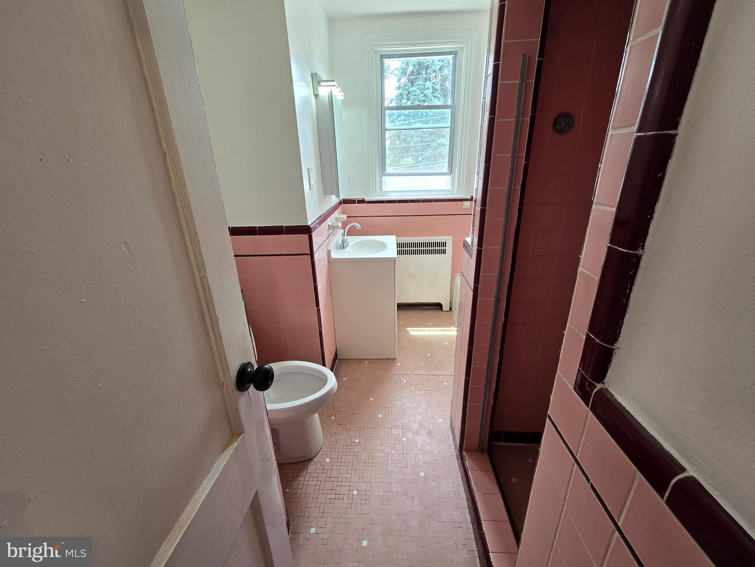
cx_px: 378
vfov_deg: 89.9
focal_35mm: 13
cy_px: 284
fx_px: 284
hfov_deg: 106.2
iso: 64
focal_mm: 2.2
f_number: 2.2
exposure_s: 1/60
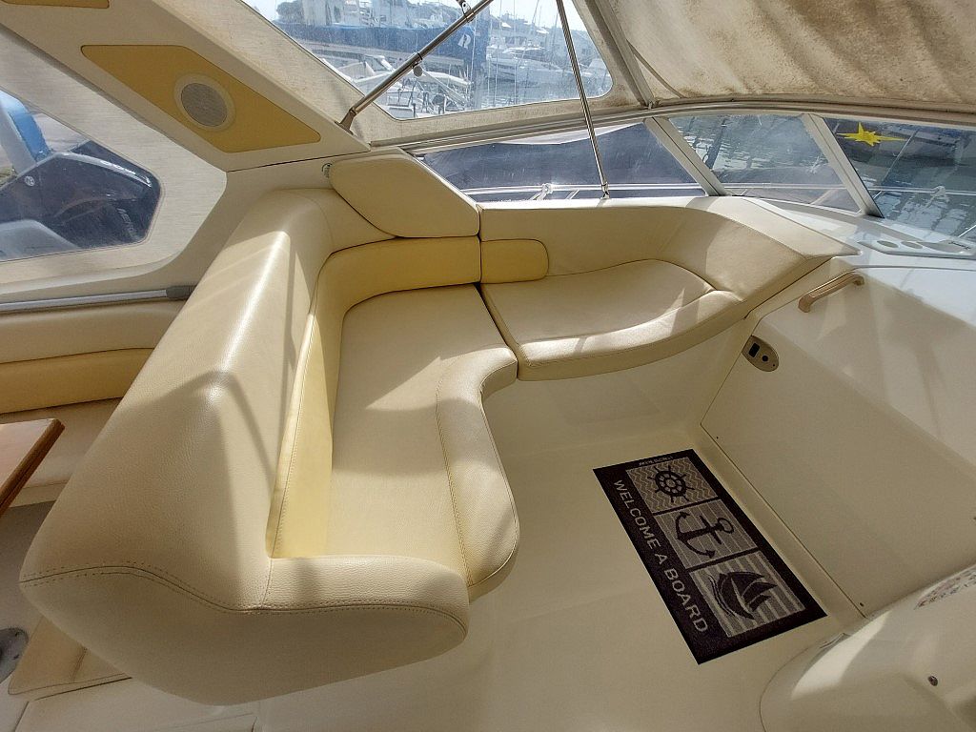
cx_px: 488
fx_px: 367
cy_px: 366
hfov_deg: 106.2
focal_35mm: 13
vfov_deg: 89.9
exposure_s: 1/1157
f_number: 2.2
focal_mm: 1.74
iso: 50
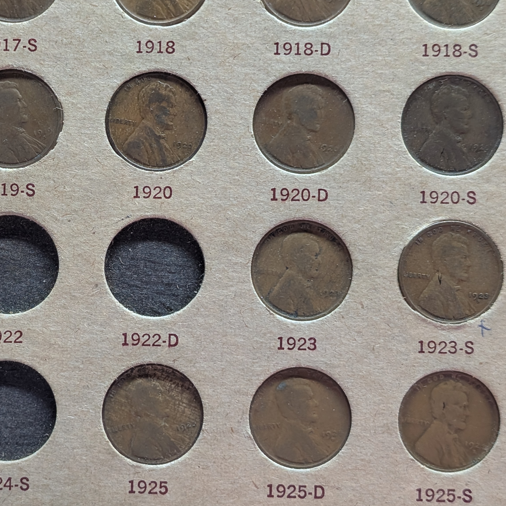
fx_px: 1273
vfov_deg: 22.4
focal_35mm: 77
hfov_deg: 22.1
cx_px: 81
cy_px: 201
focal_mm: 6.9
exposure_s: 1/75.6
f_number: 1.68
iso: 176
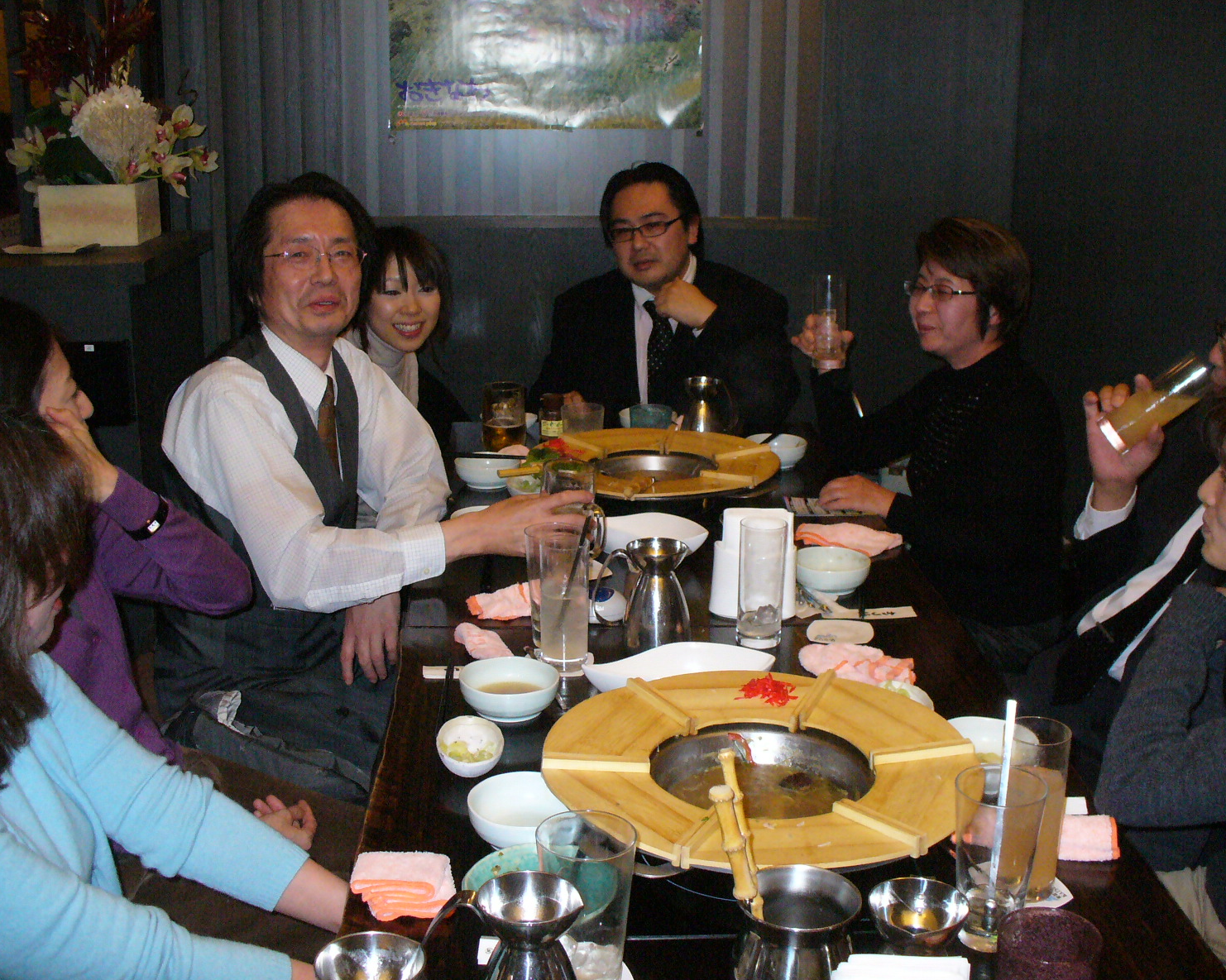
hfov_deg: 46.9
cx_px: 611
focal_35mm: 39
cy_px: 489
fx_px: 1415
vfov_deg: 38.2
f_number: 2.8
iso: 400
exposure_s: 1/60
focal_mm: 6.1
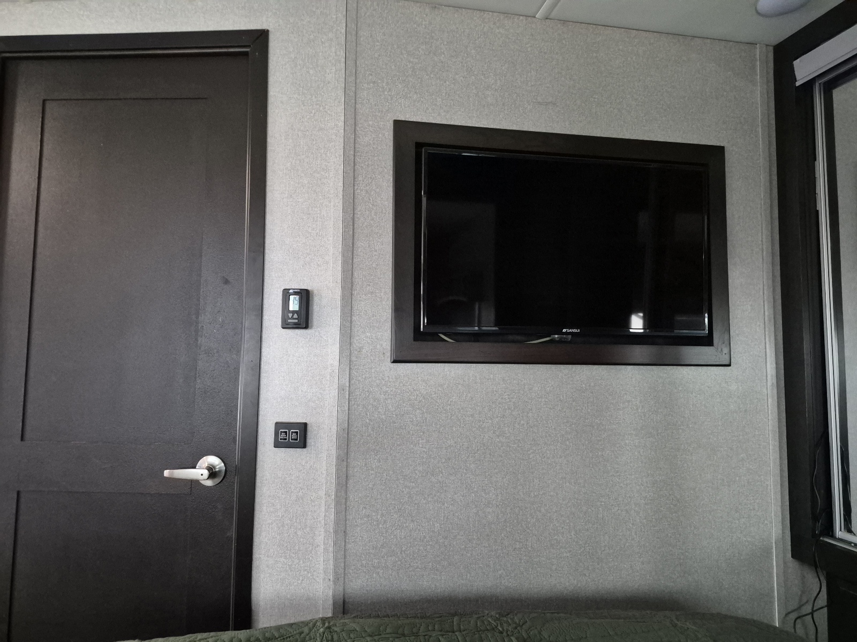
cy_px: 321
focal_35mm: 23
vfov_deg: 58.9
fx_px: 569
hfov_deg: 73.9
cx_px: 428
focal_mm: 5.4
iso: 2500
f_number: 1.8
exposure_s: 1/120
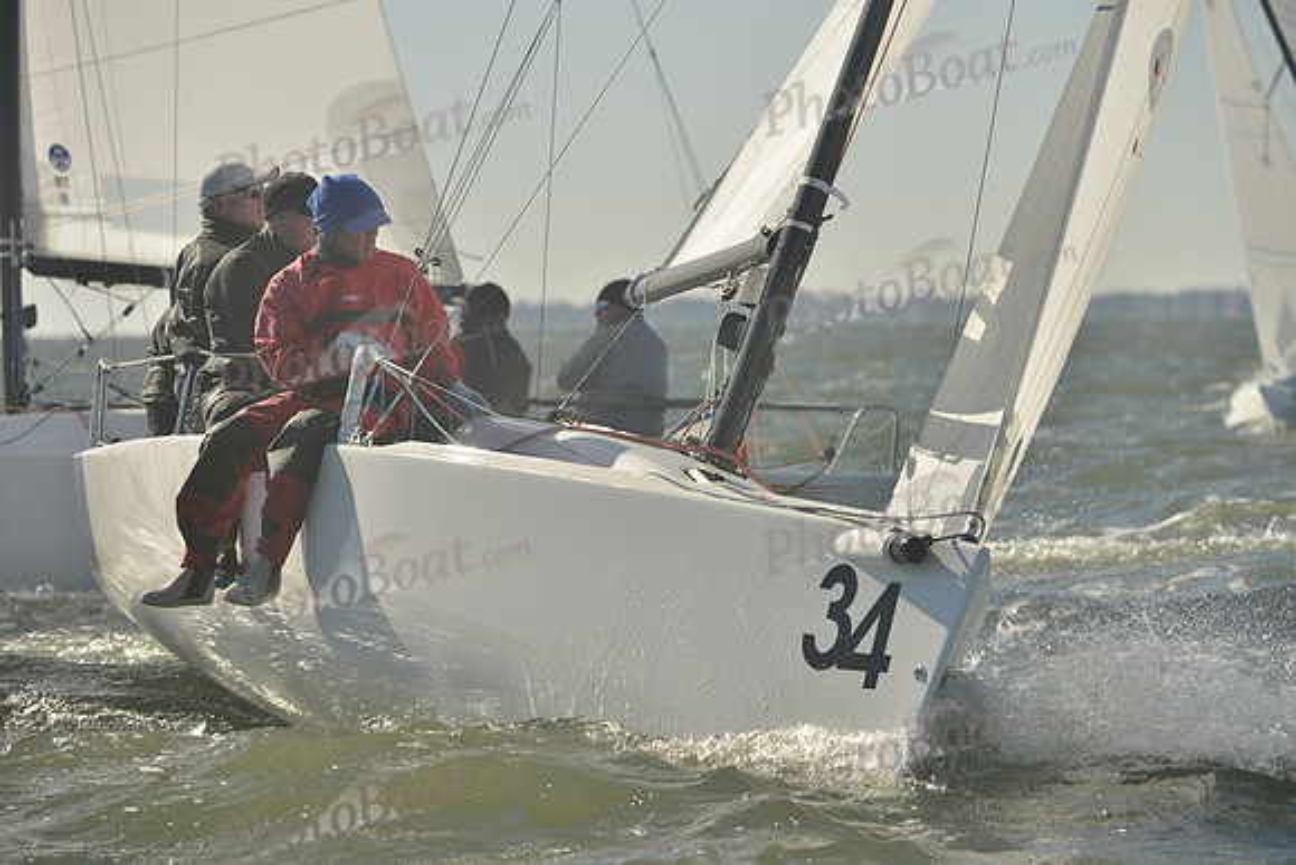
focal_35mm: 200
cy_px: 432
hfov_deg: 10.3
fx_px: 7201
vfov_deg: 6.9
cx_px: 648
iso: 200
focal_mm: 200
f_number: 5.6
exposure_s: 1/1600
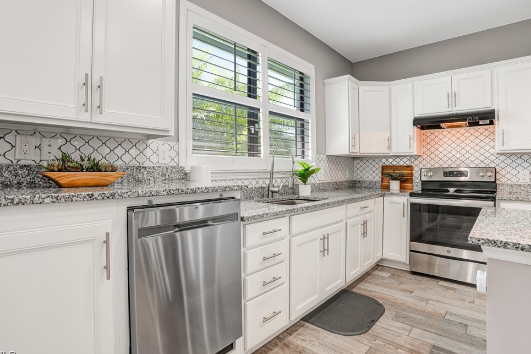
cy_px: 168
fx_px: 265
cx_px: 250
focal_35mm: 18
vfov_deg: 67.3
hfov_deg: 89.9
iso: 200
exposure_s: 1/10
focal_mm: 16
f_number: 9
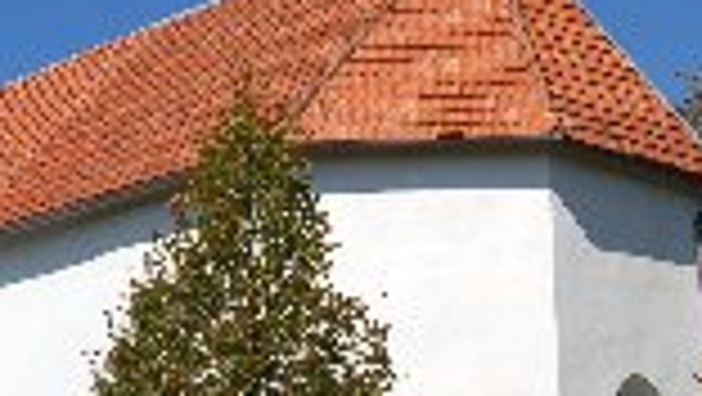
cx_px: 97
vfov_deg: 10.4
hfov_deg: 18.1
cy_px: 245
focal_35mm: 117
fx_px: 2179
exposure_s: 1/500
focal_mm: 26
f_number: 11
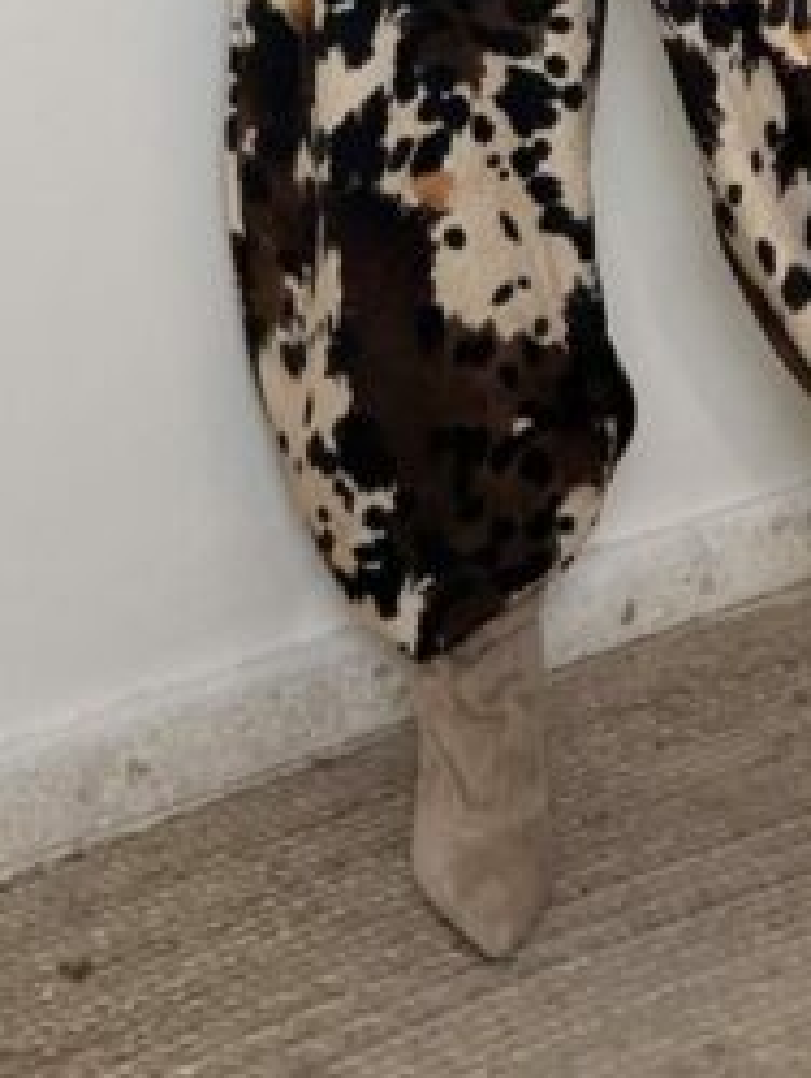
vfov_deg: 18.2
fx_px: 2994
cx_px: 707
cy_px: -543
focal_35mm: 96
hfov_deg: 15.3
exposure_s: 1/60
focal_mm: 2.71
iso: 125
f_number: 1.9
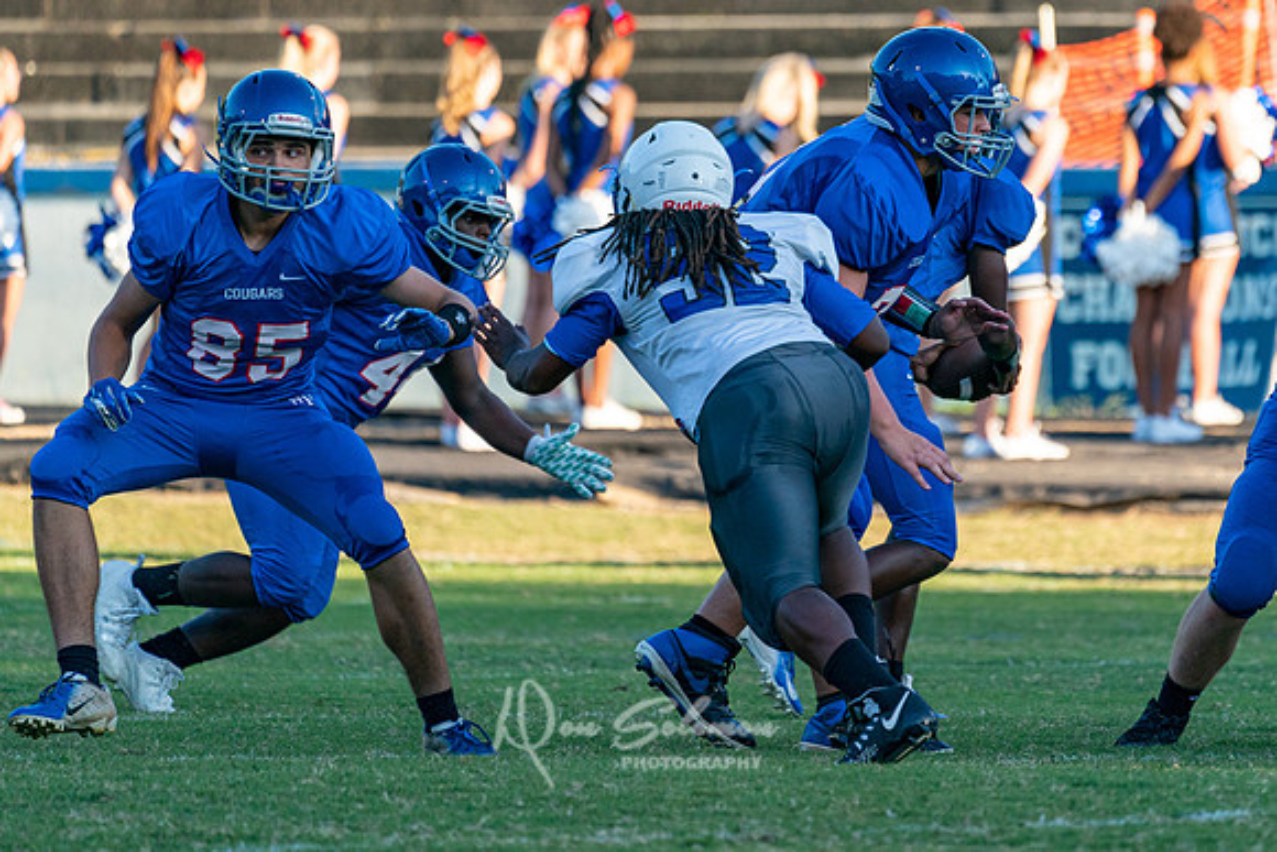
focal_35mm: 583
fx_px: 20680
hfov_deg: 3.5
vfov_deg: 2.4
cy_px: 234
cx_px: 885
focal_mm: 400
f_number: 5.6
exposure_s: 1/1000
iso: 640
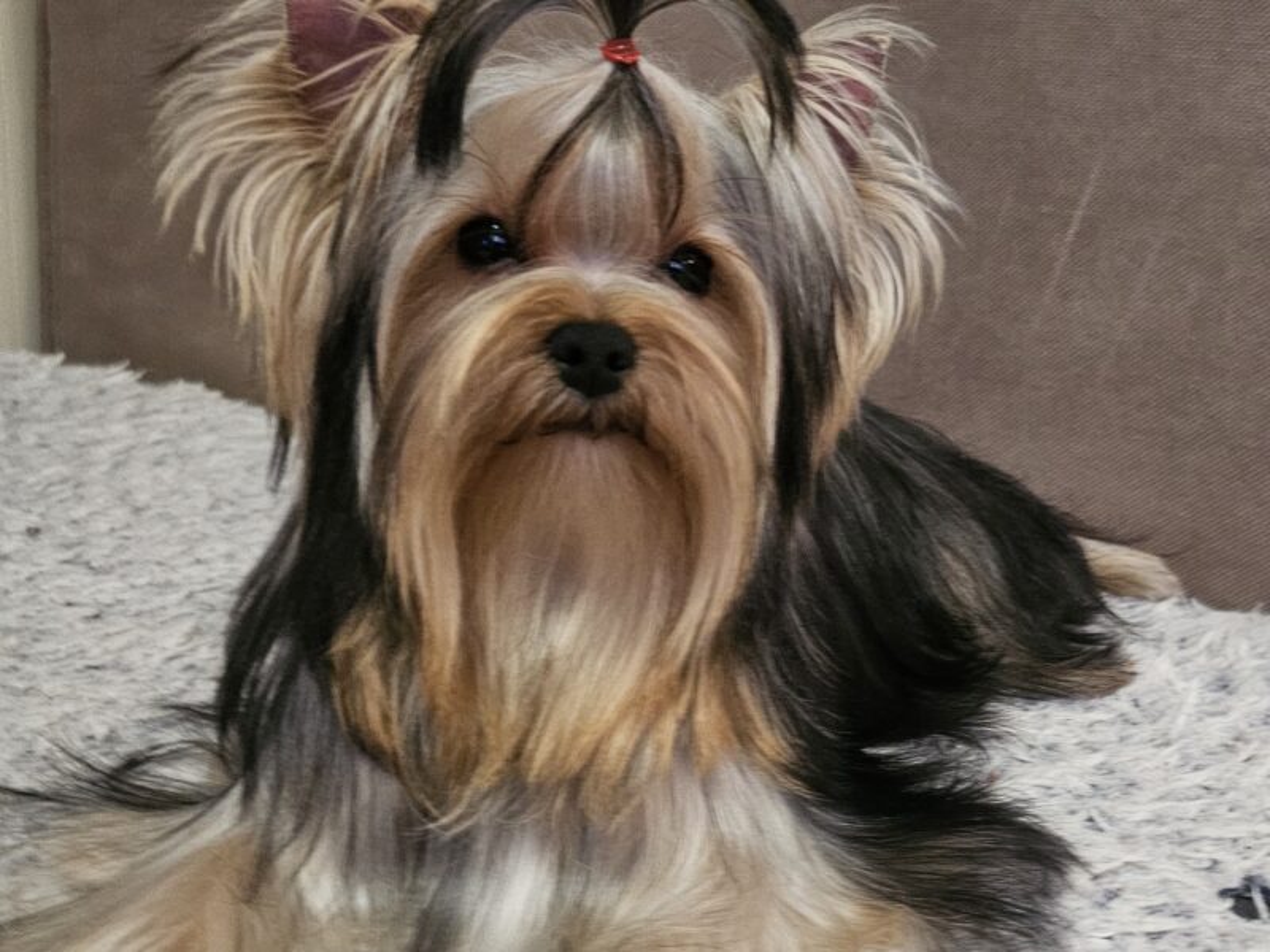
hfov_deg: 73.9
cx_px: 635
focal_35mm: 23
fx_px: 844
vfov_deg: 58.9
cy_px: 476
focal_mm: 6.3
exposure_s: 1/33
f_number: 1.7
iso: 640
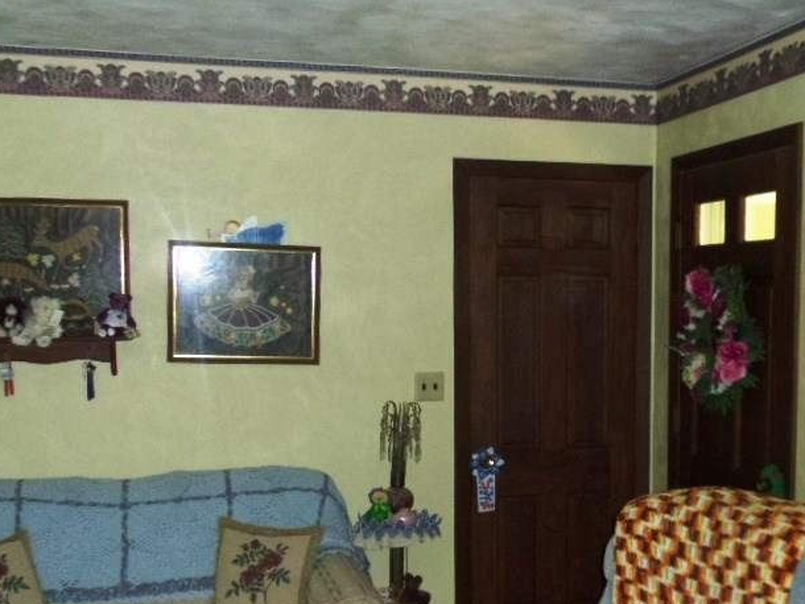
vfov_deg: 27.9
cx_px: 553
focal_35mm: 52
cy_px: 400
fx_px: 1210
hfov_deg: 36.3
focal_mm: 5.6
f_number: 3.3
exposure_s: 1/45
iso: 400
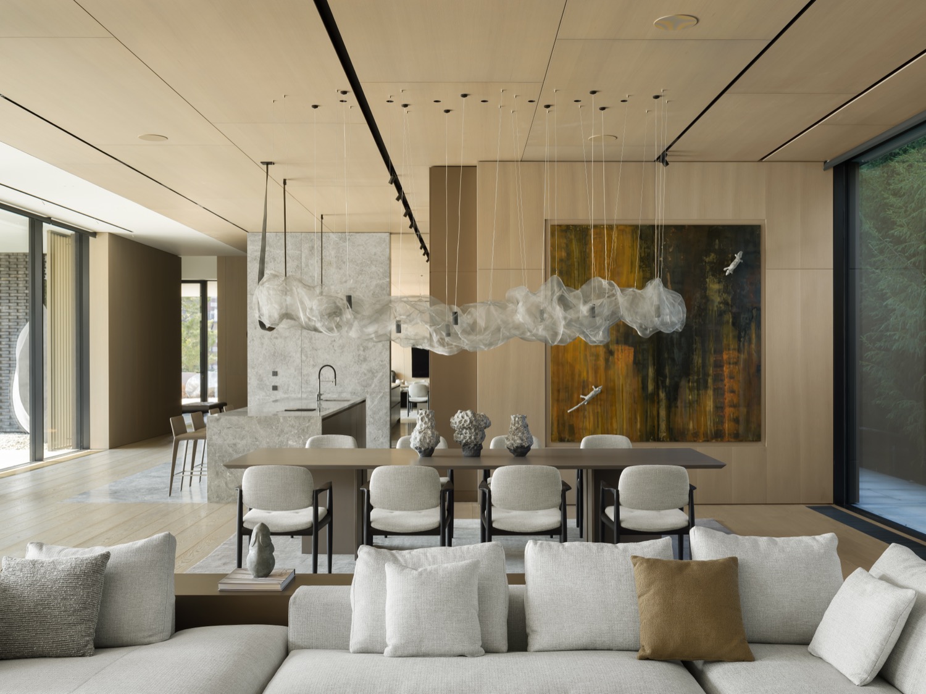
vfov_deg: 40.7
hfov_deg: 52.6
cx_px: 463
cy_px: 347
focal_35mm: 35
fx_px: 936
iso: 100
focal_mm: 45
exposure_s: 1/15
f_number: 11
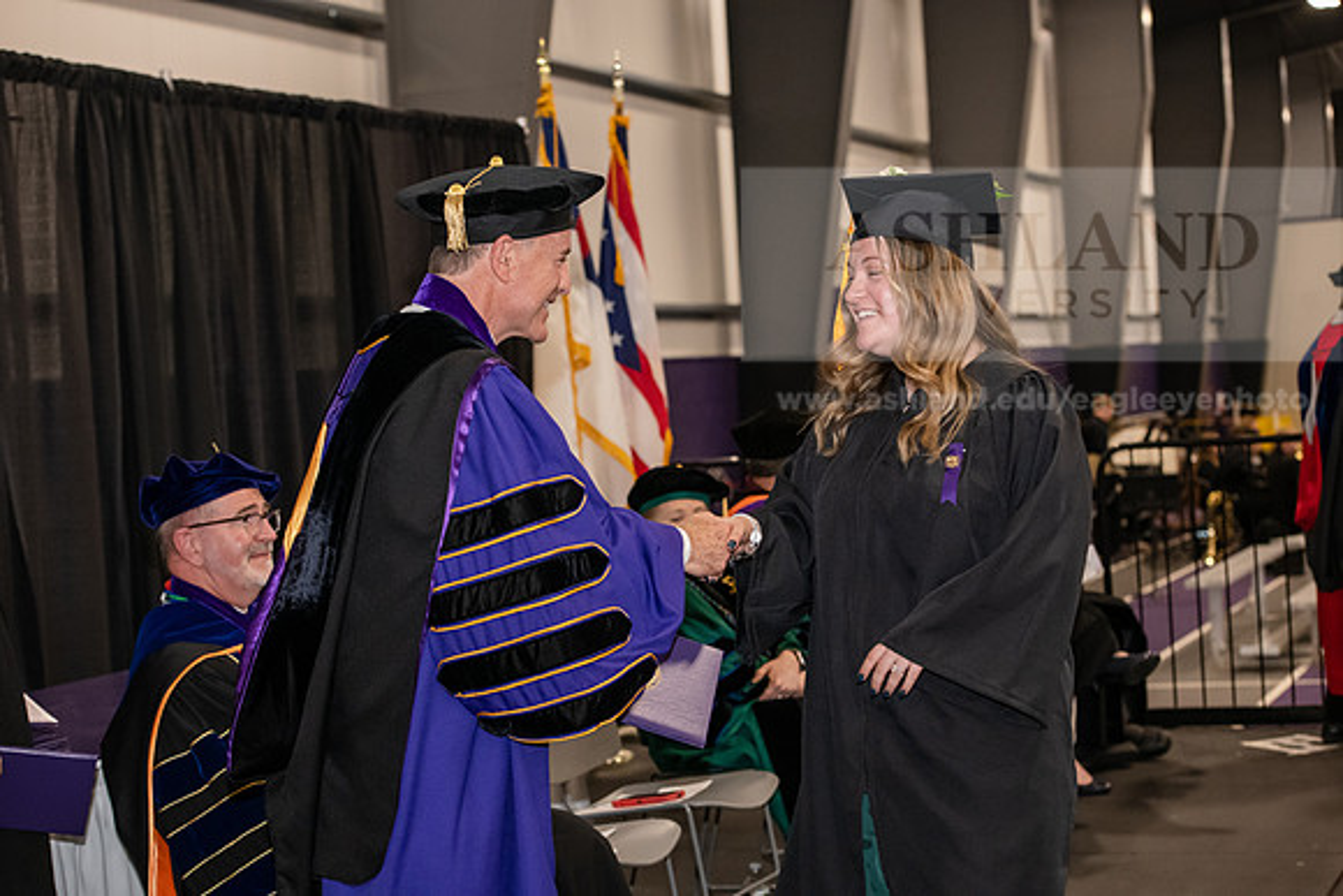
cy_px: 448
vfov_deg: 19.5
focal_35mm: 70
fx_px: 2612
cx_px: 672
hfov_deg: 28.8
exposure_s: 1/200
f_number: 5
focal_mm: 70
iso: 2500
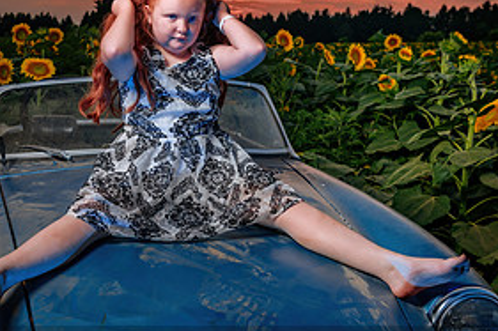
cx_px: 154
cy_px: 142
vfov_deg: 25.9
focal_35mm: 52
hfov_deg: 37.7
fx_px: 719
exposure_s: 1/160
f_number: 4.5
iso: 64
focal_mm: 24
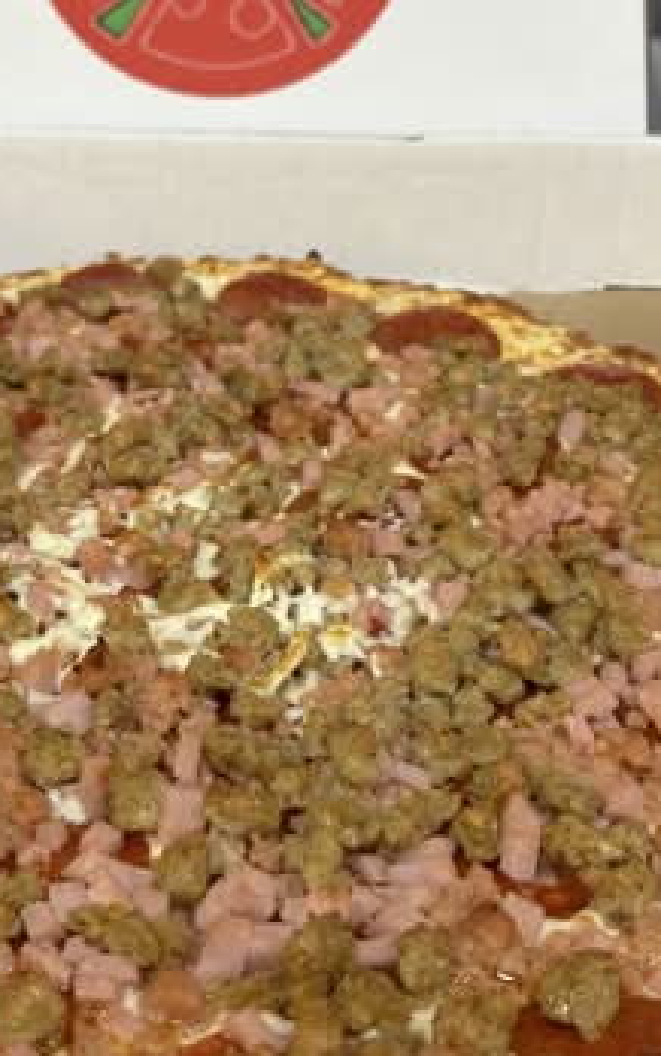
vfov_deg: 34.9
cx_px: 215
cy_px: 384
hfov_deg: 22.3
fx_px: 1669
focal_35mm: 58
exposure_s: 1/60
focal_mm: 5.96
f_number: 1.6
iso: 160
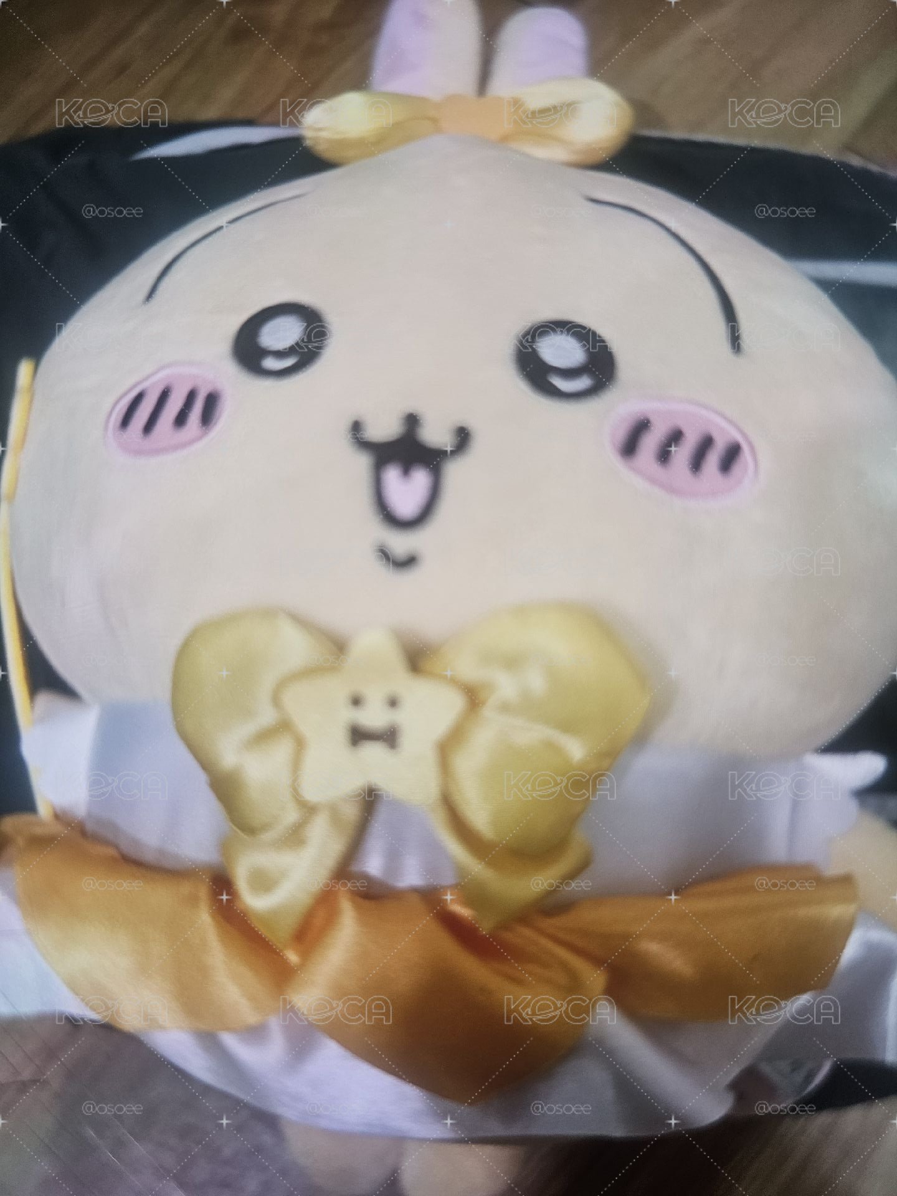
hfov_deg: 58.9
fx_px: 795
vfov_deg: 73.9
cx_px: 448
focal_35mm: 23
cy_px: 598
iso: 125
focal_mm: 6.3
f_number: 1.7
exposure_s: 1/67
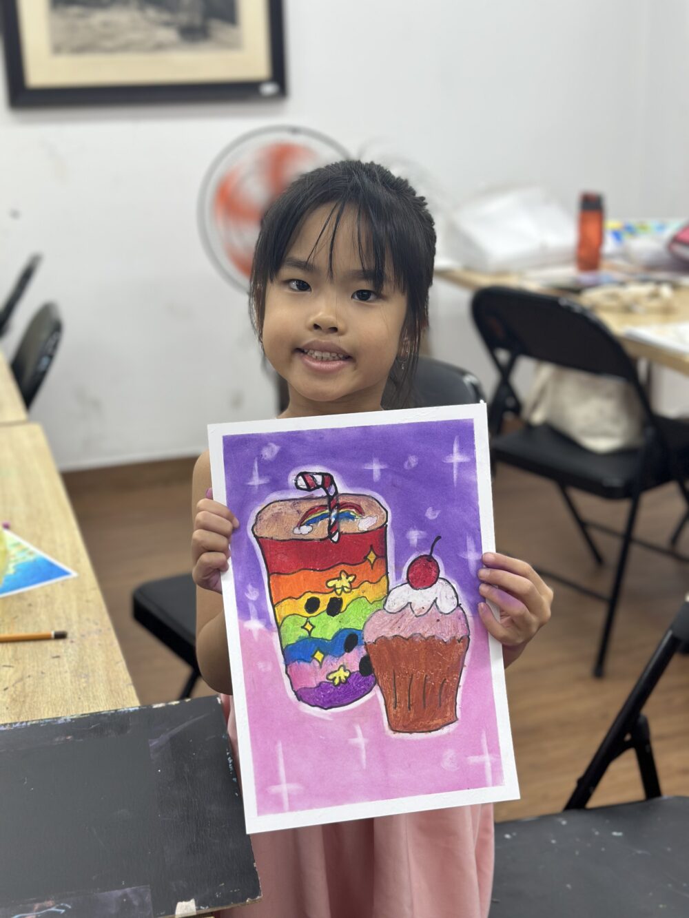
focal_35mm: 48
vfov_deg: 39.7
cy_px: 459
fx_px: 1274
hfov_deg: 30.3
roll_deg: +0.8
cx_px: 344
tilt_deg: -17.9
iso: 64
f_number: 1.78
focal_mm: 6.86
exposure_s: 1/141
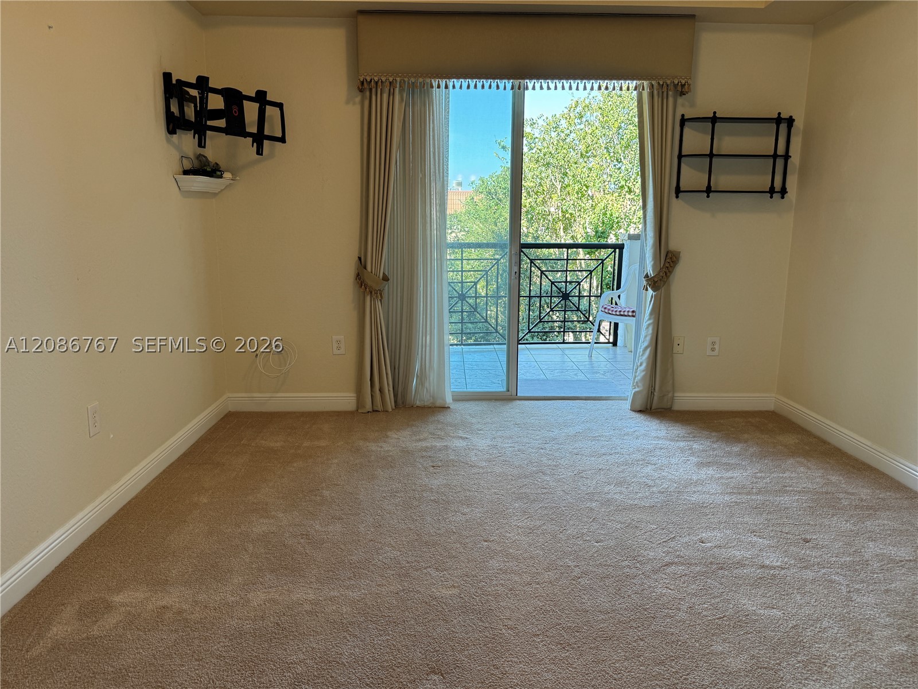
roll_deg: -0.4
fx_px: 636
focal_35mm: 24
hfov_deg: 71.6
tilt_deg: -10.8
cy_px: 344
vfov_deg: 56.8
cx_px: 459
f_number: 1.78
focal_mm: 6.76
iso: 100
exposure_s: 1/164
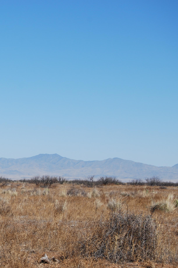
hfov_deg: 10.1
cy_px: 143
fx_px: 1000
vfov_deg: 15.2
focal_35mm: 135
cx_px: -19
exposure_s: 1/320
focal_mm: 55
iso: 100
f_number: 9
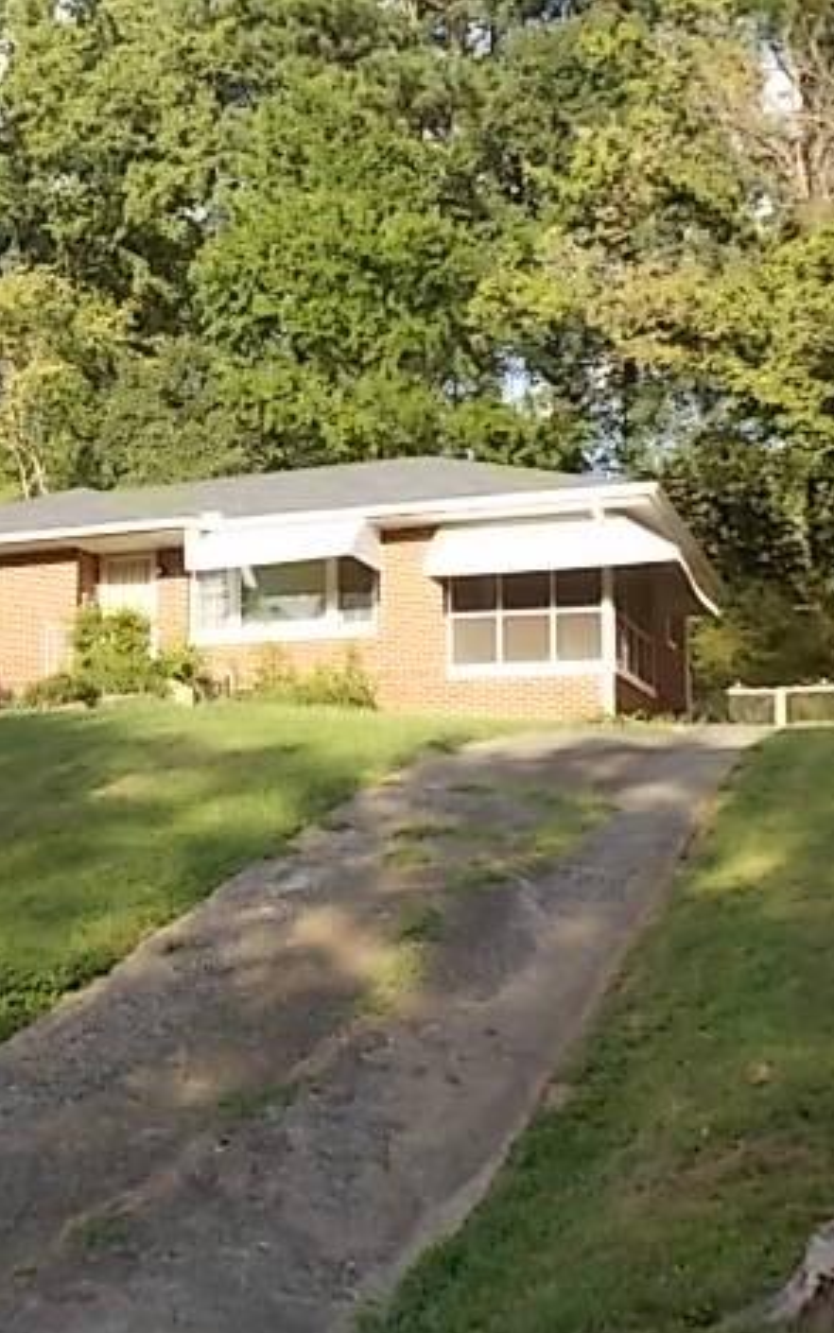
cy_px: 675
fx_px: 1417
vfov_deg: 50.4
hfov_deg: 32.0
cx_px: 173
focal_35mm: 39
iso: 80
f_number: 3.2
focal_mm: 4.8
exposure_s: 1/250
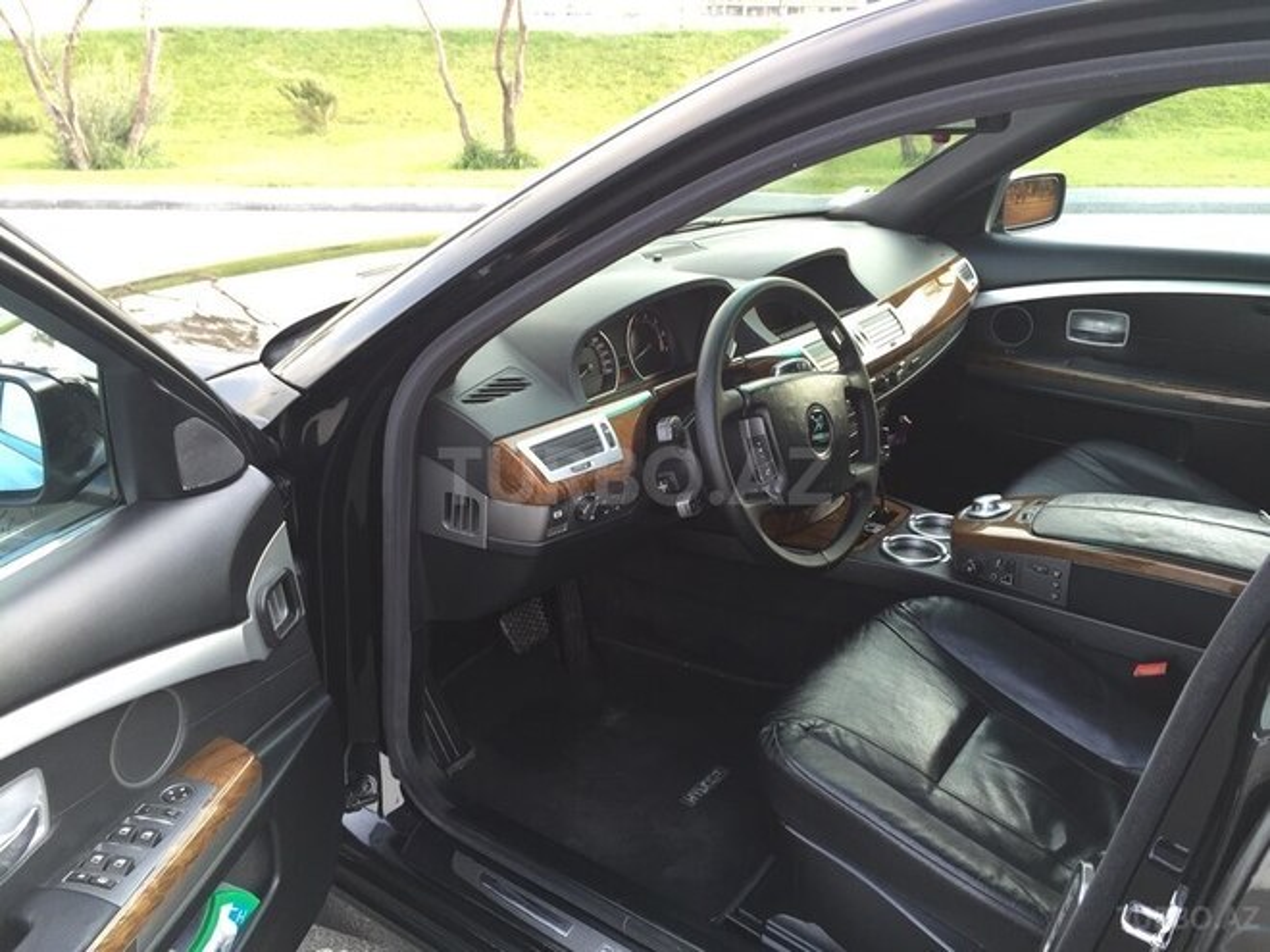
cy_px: 476
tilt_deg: -22.6
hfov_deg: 61.7
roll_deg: -1.7
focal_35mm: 29
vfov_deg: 48.2
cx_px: 635
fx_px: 1064
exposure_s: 1/100
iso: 40
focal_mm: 4.15
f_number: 2.2
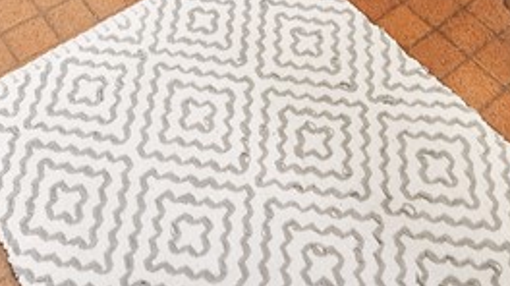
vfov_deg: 9.4
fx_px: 932
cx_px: 243
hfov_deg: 30.6
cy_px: -729
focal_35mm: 69
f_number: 4
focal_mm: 16
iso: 400
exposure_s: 1/320
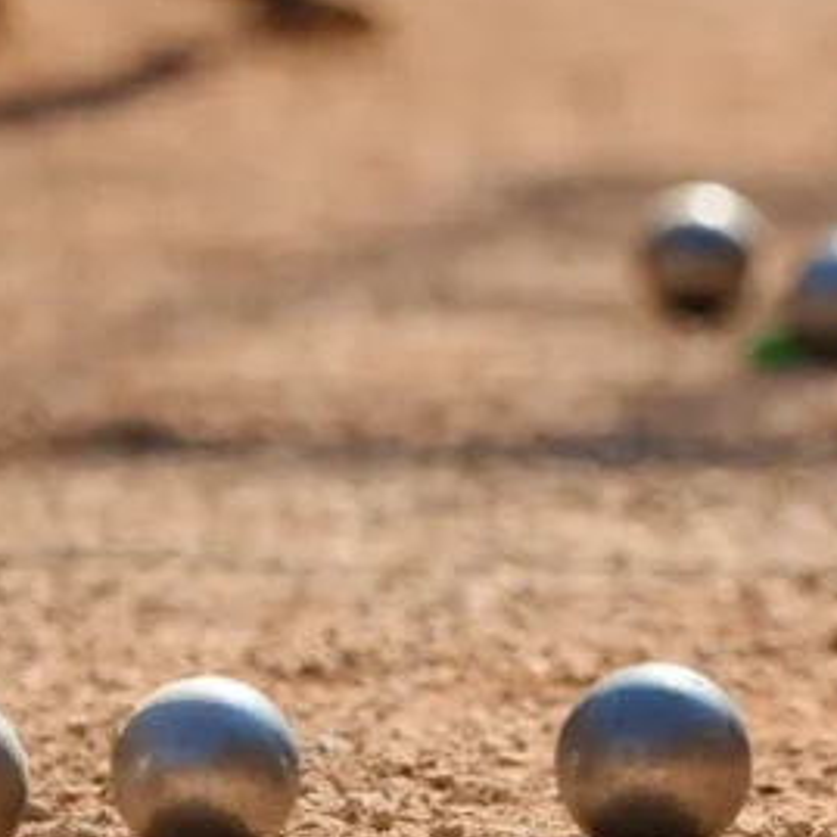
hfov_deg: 4.0
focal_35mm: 437
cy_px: 568
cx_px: 828
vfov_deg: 4.0
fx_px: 11955
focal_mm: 135
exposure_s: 1/2500
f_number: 3.5
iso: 200
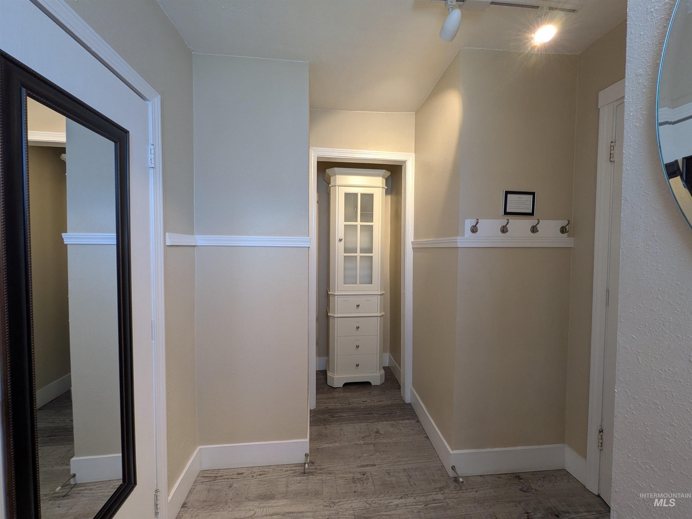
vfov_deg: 85.7
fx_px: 280
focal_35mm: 14
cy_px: 260
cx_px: 346
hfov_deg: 102.1
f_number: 2.2
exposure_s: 1/24
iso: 61
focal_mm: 1.85
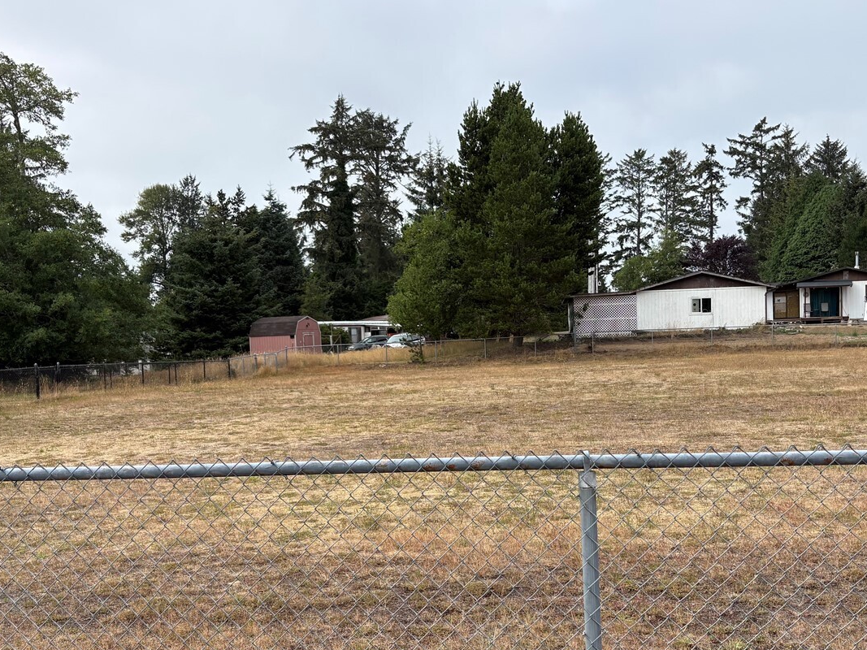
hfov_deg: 47.8
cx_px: 472
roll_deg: +1.7
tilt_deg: -2.9
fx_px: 977
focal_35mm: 39
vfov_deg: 36.7
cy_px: 377
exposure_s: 1/1706
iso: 50
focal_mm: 5.96
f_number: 1.6
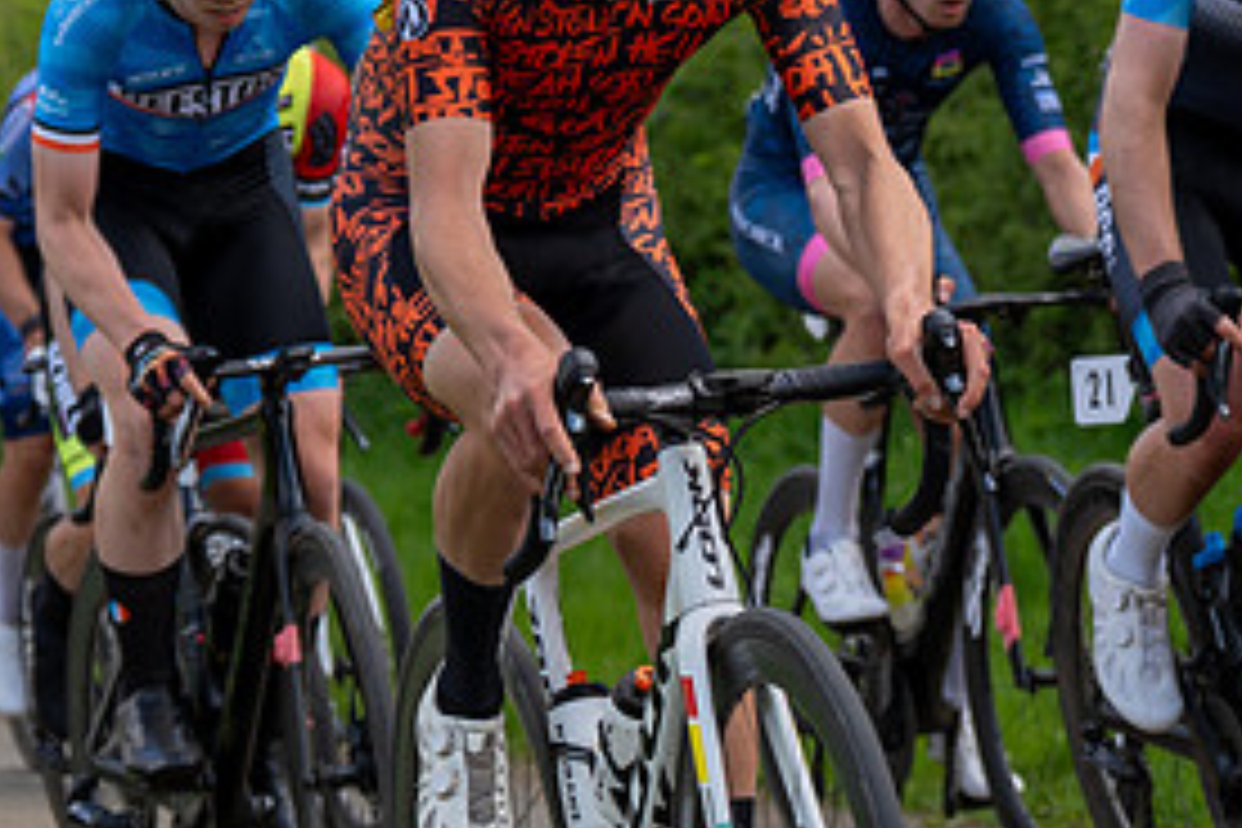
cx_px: 911
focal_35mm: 220
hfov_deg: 9.3
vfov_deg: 6.2
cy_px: -346
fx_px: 7589
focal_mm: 70
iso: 200
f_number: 3.5
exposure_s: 1/1000
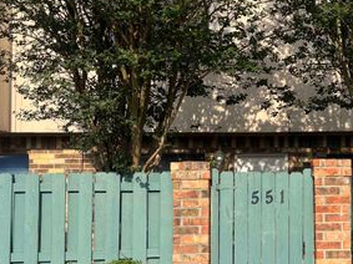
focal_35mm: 46
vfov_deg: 31.2
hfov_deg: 39.8
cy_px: 180
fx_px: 469
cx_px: 276
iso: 50
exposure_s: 1/3571
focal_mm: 5.7
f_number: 1.5
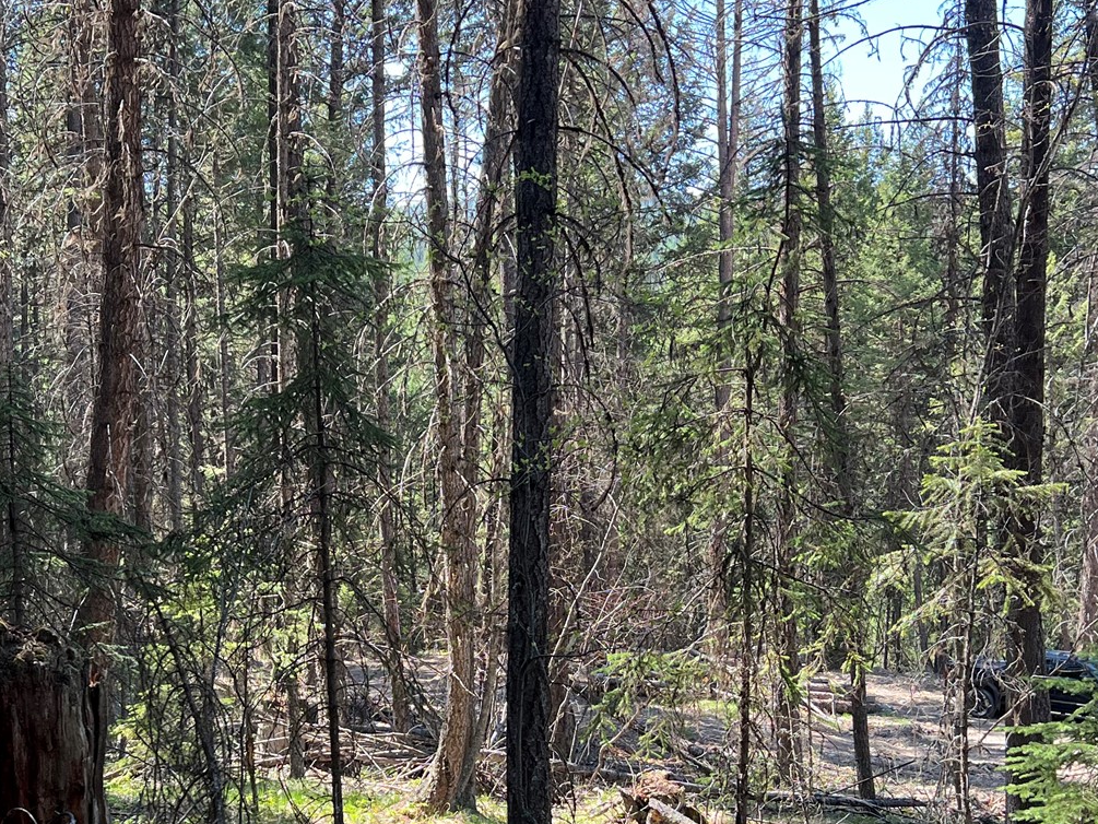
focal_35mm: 53
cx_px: 413
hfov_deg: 36.0
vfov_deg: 27.2
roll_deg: +1.2
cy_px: 608
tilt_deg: -5.7
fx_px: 1681
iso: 50
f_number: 1.5
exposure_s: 1/313
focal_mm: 5.7
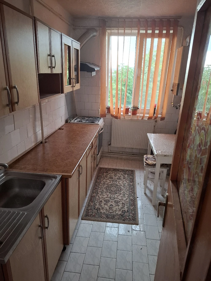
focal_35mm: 23
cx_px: 106
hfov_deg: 58.9
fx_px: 187
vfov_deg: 73.9
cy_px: 140
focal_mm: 5.54
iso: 320
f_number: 1.8
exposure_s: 1/120
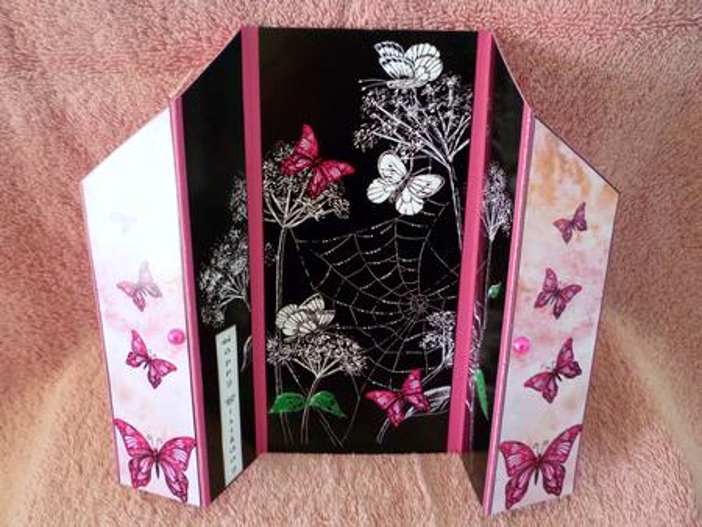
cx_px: 351
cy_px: 264
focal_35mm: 29
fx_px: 588
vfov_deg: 48.3
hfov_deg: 61.6
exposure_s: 1/10
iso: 400
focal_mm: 5.2
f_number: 3.3
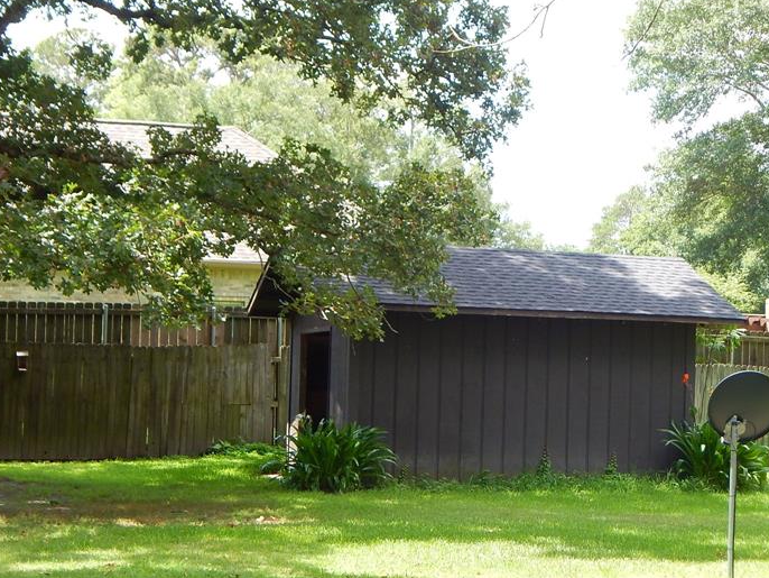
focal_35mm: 91
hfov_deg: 21.4
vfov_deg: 16.2
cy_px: 365
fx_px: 2022
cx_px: 529
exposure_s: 1/160
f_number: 4
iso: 125
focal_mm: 10.9
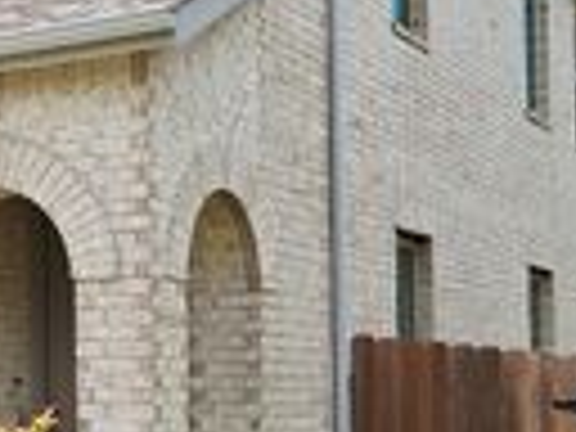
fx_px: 1498
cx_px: -212
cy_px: 286
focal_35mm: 90
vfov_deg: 16.4
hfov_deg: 19.7
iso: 40
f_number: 1.8
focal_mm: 5.54
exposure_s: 1/4444
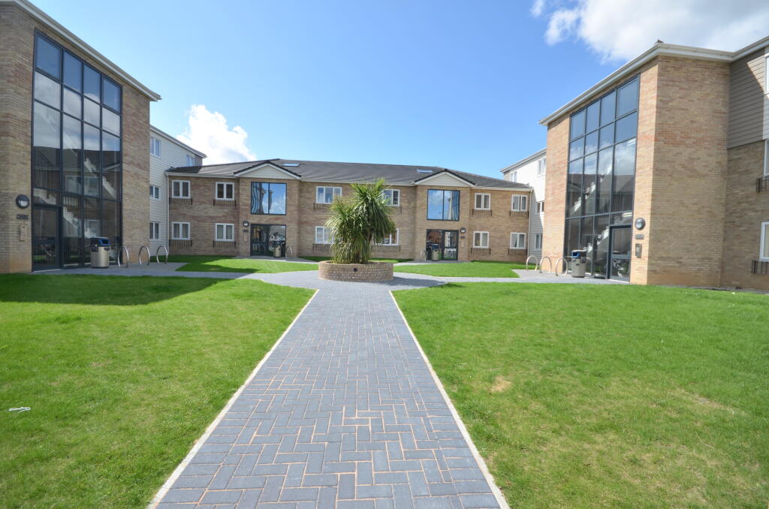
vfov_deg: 77.1
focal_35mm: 15
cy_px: 254
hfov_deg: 100.5
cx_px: 384
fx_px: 320
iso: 100
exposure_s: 1/250
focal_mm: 10
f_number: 8
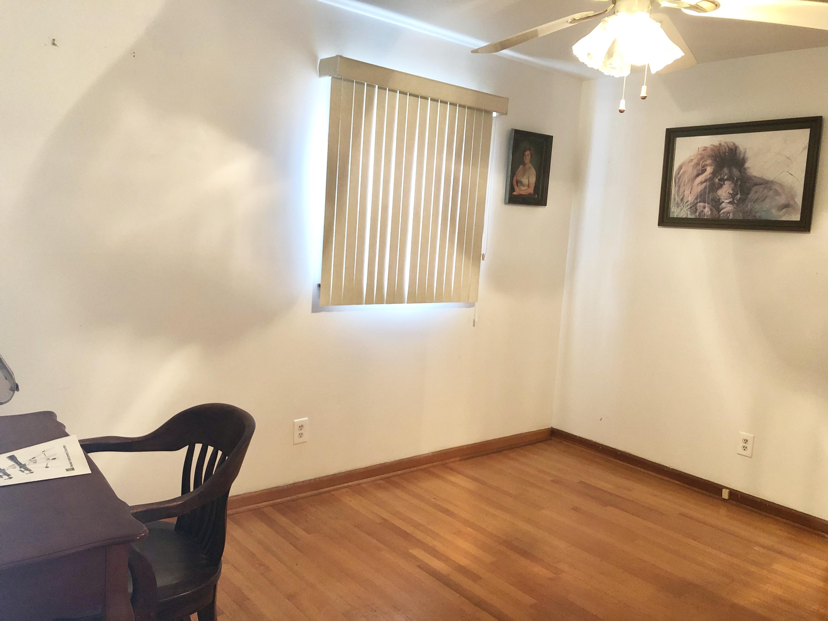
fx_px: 670
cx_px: 414
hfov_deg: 63.4
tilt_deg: -6.8
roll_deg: -4.1
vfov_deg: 49.7
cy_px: 310
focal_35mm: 28
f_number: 1.8
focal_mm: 3.99
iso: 100
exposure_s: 1/11
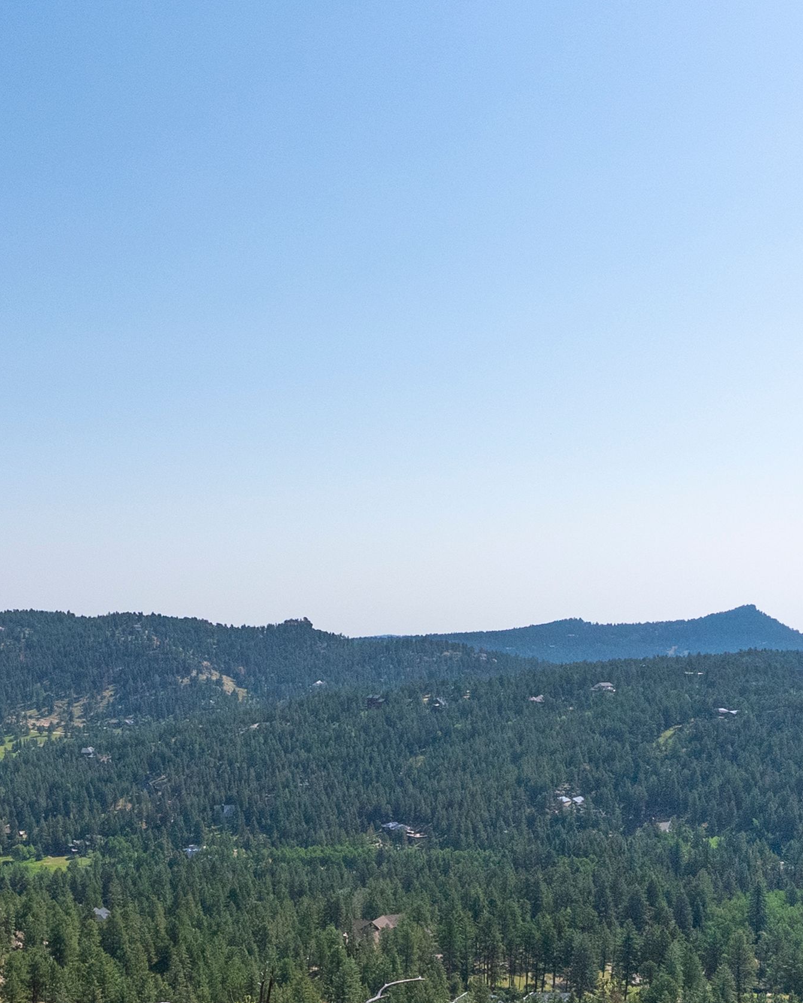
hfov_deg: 38.8
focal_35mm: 38
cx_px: 281
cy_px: 710
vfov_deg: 46.7
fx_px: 1129
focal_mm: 16
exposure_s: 1/1600
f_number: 7.1
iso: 640
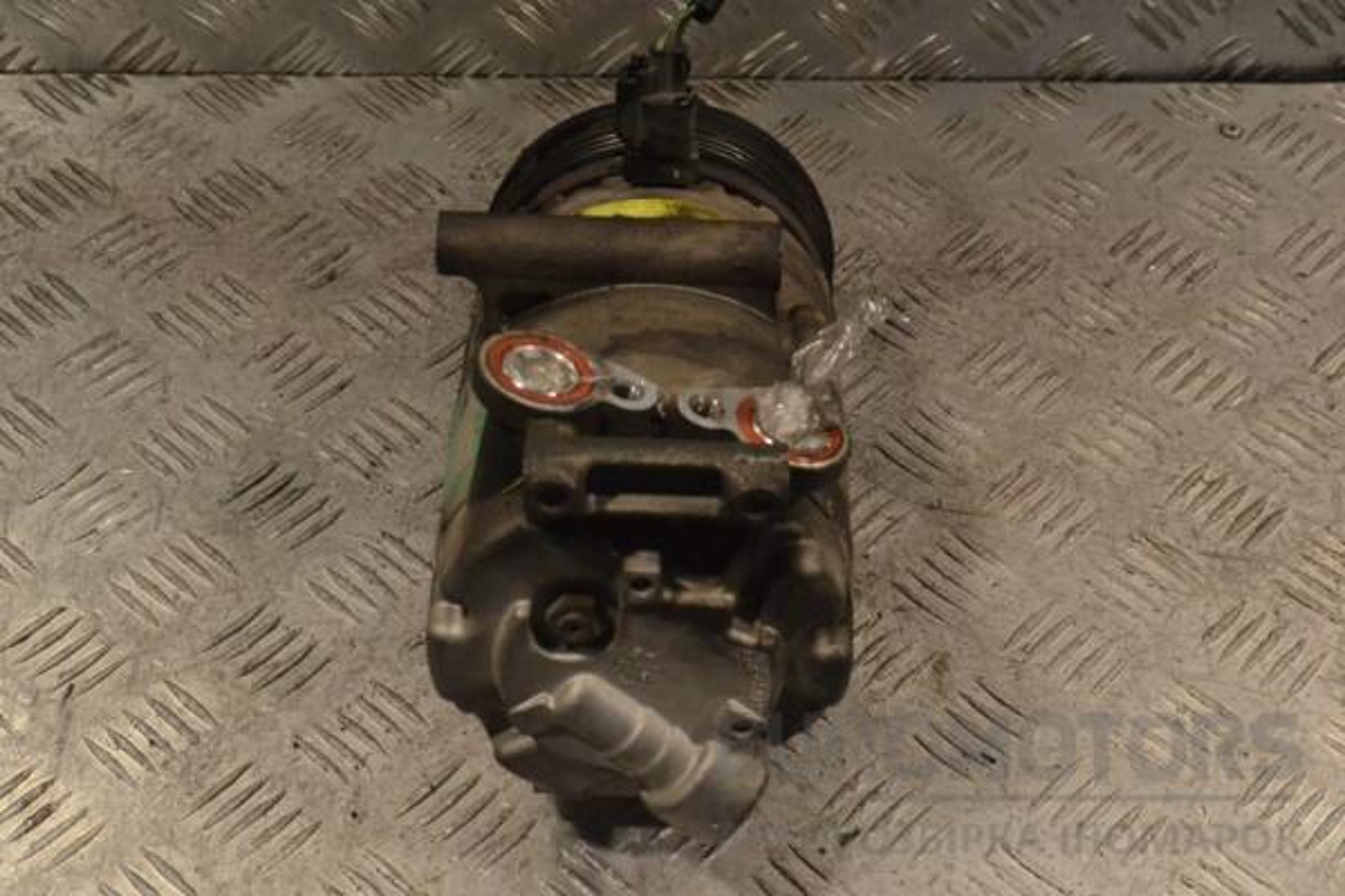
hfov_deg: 31.9
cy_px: 448
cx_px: 672
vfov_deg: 21.6
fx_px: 2354
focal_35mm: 63
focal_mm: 42
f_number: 11
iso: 3200
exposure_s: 1/500
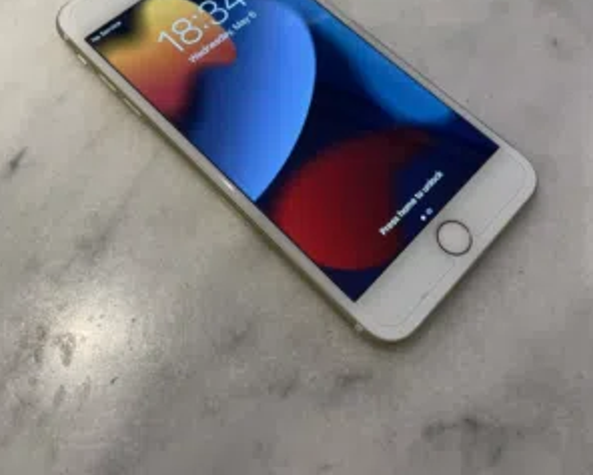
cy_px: 122
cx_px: 296
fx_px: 579
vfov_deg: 43.2
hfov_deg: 54.2
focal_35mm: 33
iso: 100
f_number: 1.6
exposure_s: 1/100
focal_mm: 5.1
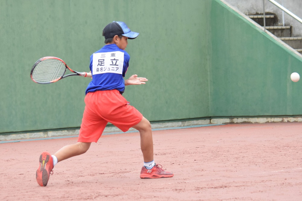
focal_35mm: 128
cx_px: 151
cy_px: 100
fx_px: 1069
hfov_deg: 16.1
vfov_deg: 10.7
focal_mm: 85
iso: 1250
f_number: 4.5
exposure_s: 1/1250
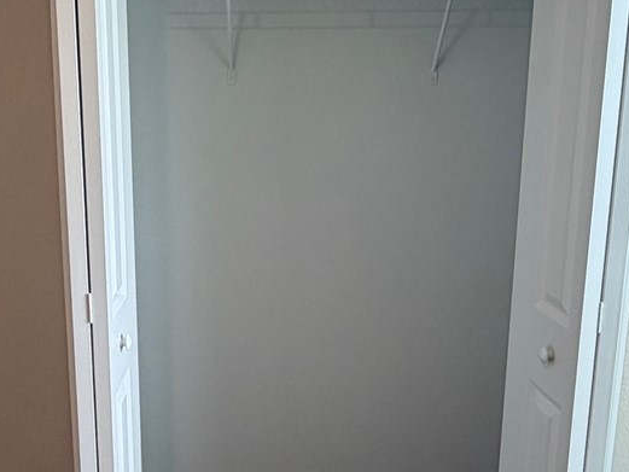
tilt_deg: -11.2
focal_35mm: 43
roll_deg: +0.3
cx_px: 238
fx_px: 782
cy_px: 211
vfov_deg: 33.6
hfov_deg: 43.5
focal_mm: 2.22
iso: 125
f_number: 2.2
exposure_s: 1/120
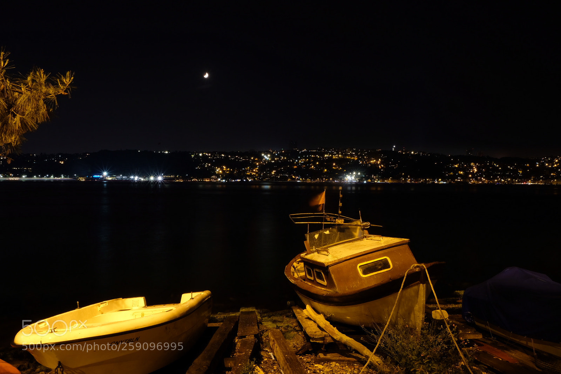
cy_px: 187
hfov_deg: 67.4
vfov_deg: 47.9
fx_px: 421
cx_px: 280
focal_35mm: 27
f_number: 22
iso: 200
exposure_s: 45
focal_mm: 18
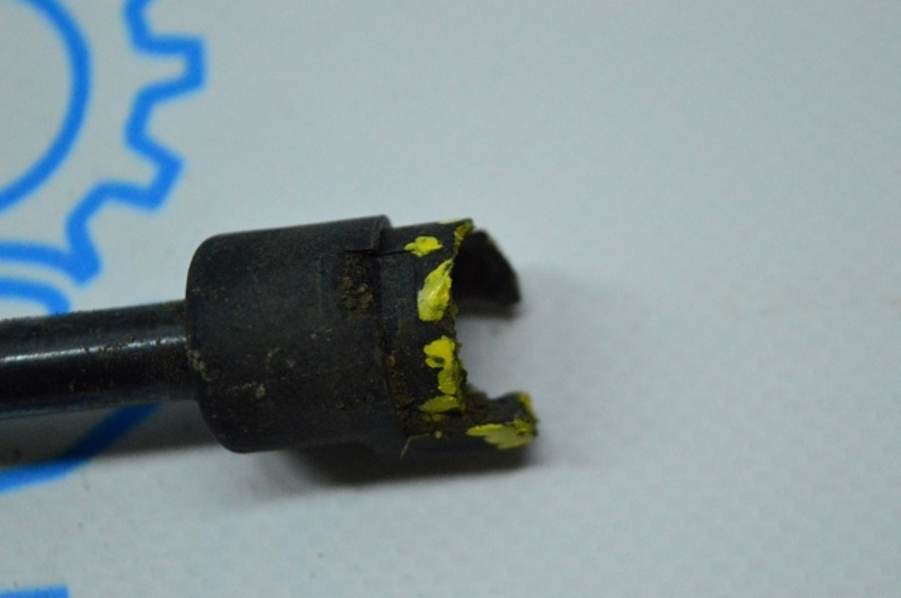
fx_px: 2062
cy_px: 299
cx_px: 450
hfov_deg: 24.6
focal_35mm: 82
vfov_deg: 16.5
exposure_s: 1/800
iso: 6400
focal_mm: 55
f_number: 5.6
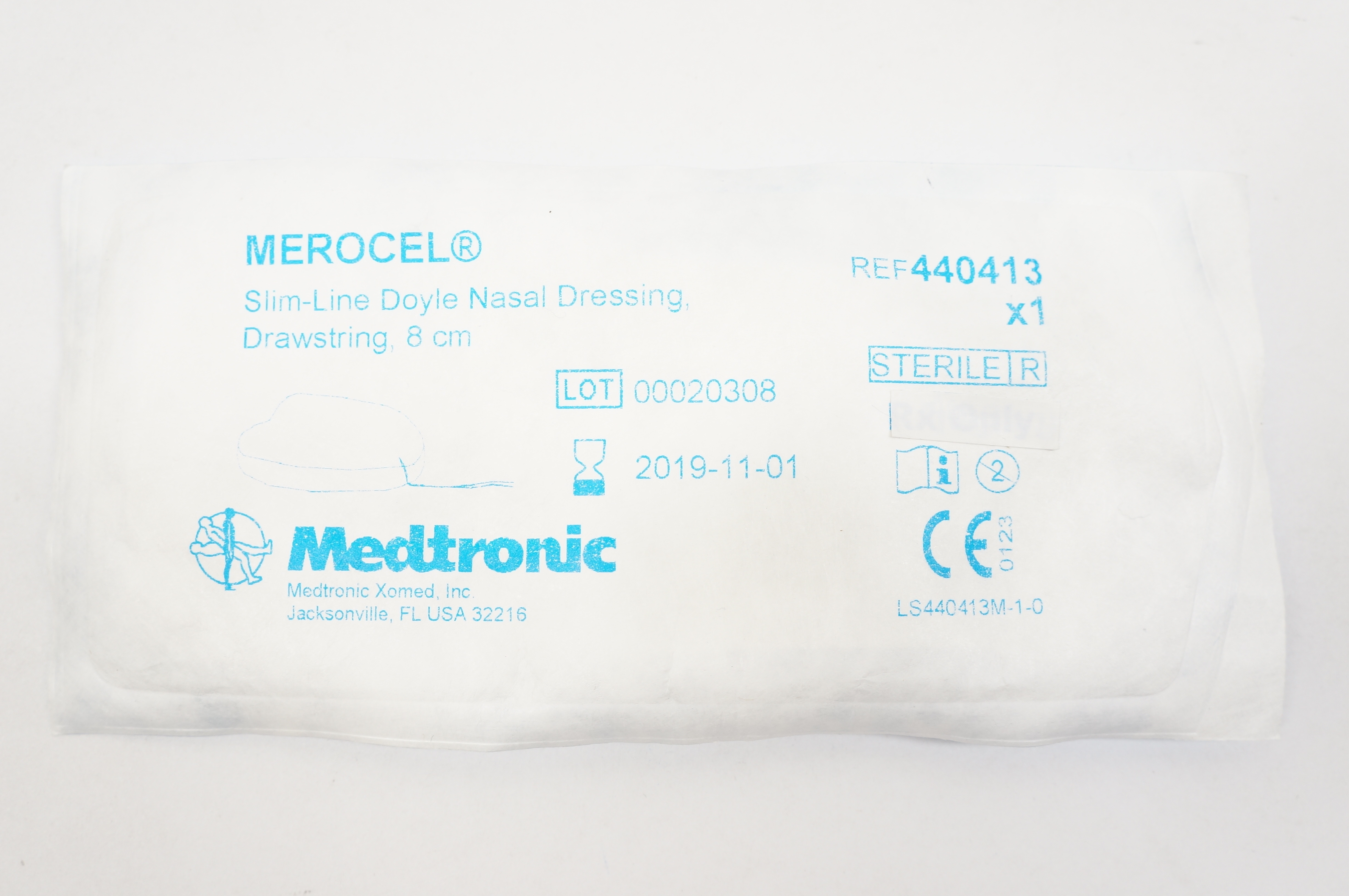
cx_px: 674
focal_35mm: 30
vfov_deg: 43.5
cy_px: 448
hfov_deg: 62.0
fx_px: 1123
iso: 400
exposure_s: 1/60
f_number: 5.6
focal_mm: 20
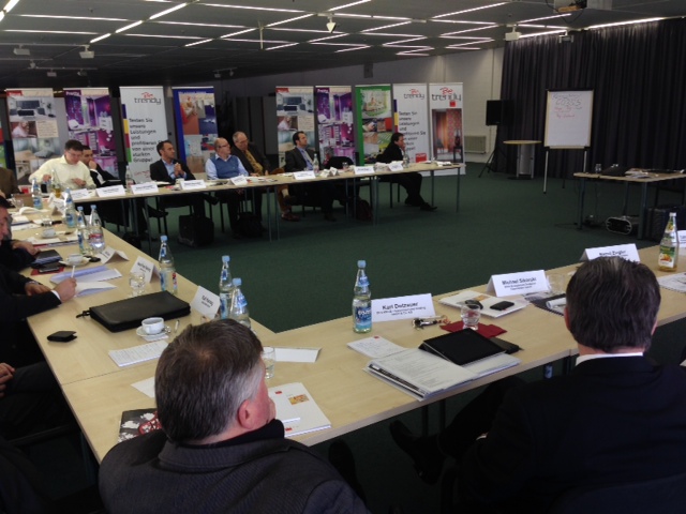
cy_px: 257
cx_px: 343
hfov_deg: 55.4
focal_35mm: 33
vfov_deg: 42.9
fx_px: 654
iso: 50
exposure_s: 1/37
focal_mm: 4.12
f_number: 2.4
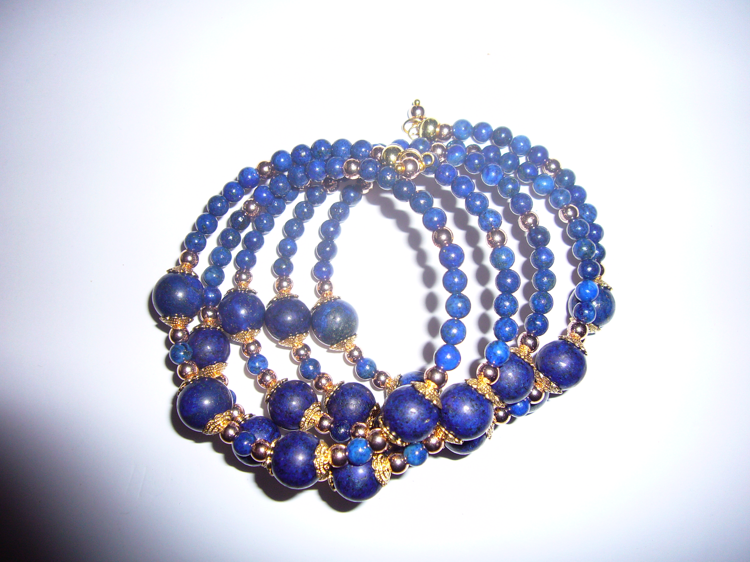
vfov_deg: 49.7
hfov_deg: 63.4
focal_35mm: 28
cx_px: 375
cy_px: 281
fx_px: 607
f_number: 2.8
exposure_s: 1/30
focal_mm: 4.6
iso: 80
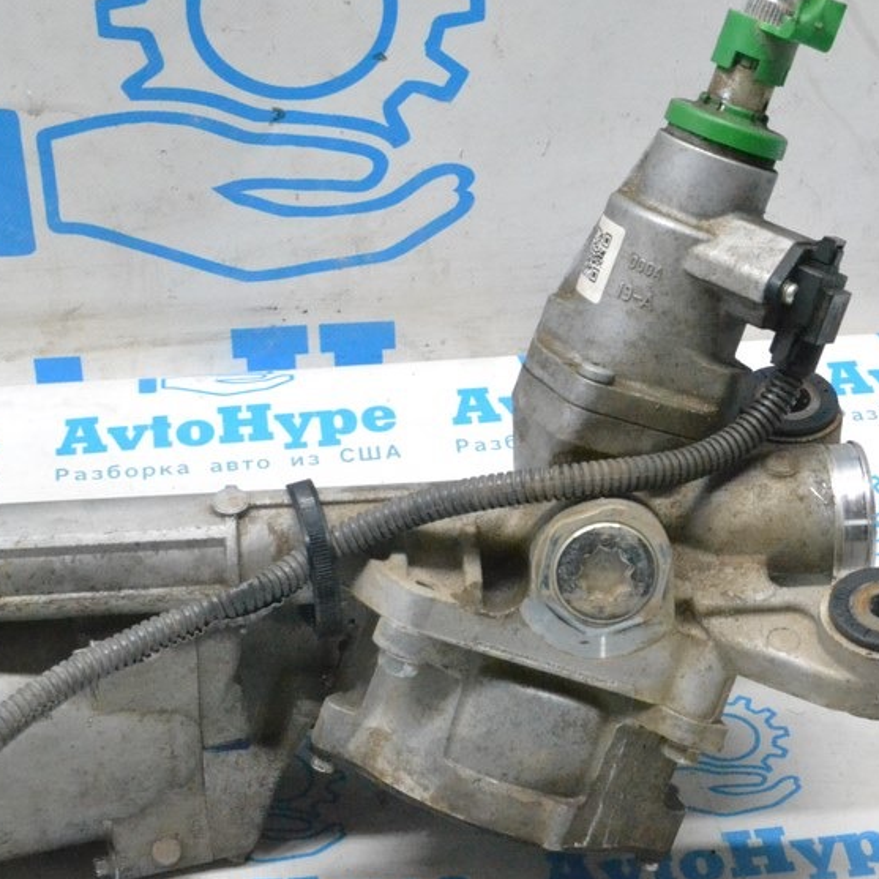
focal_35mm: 89
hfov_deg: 19.2
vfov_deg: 19.5
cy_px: 422
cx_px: 761
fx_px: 2557
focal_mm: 38
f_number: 9
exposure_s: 1/160
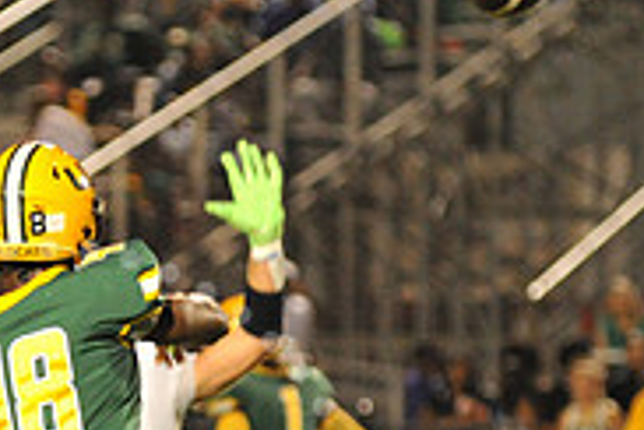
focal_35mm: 635
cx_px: 42
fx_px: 11359
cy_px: 571
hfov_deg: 3.2
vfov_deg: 2.2
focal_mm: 200
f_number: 4
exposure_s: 1/320
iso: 6400
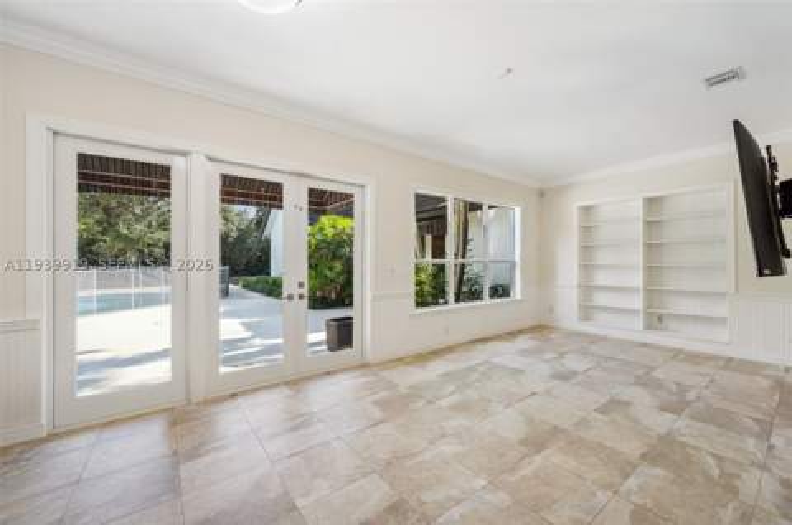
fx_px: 307
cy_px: 262
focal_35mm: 14
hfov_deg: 104.4
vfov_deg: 81.0
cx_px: 396
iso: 400
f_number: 8
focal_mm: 14
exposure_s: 1/60
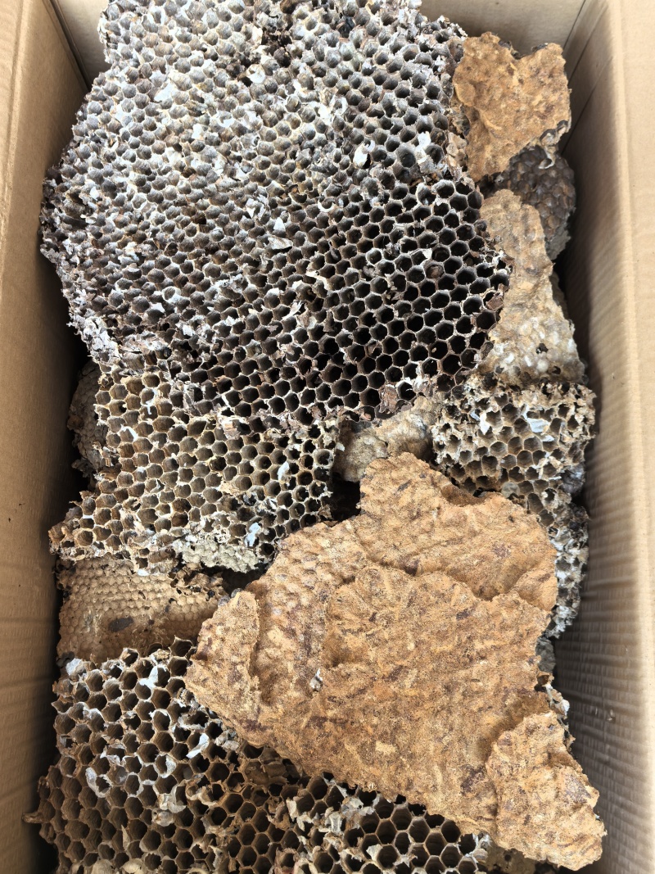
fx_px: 858
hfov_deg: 41.8
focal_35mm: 34
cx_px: 328
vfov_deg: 54.0
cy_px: 437
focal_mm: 5.75
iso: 50
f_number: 2
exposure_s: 1/107
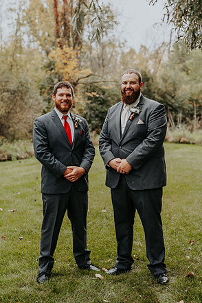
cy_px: 150
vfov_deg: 34.0
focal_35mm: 59
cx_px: 101
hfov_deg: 23.0
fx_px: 497
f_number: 2.8
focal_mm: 58
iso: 500
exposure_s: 1/1000
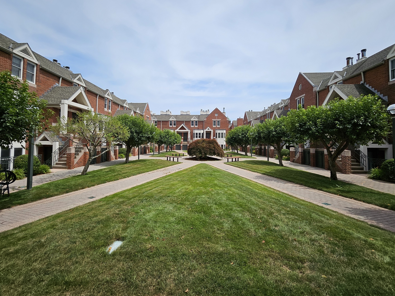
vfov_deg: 81.7
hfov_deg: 98.2
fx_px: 171
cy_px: 139
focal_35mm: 15
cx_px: 194
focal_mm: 1.74
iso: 32
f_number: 2.2
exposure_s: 1/1913
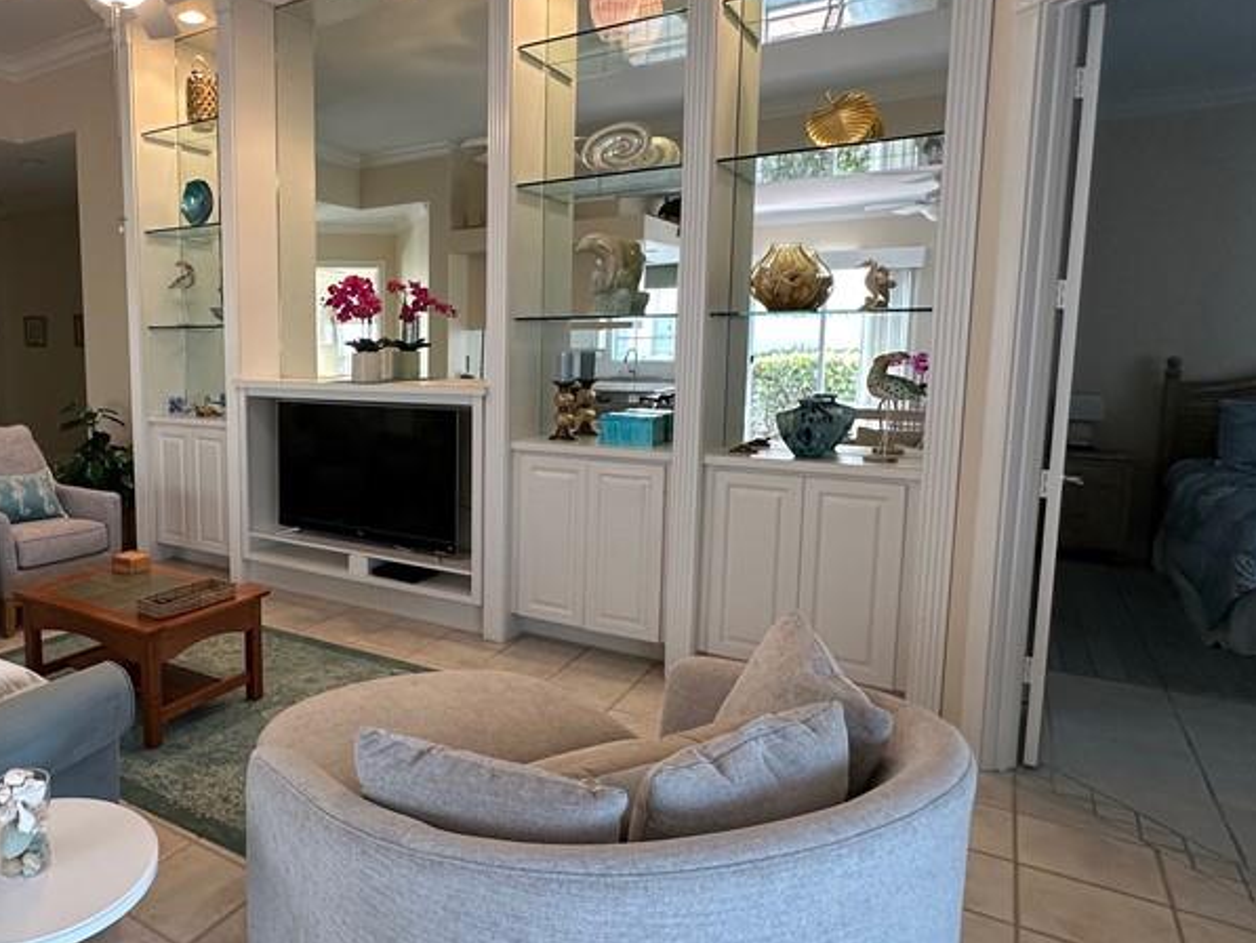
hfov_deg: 68.3
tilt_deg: -6.0
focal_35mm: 24
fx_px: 871
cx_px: 360
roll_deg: +0.2
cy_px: 440
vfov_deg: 56.8
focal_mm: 2.22
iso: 160
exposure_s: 1/60
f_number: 2.2
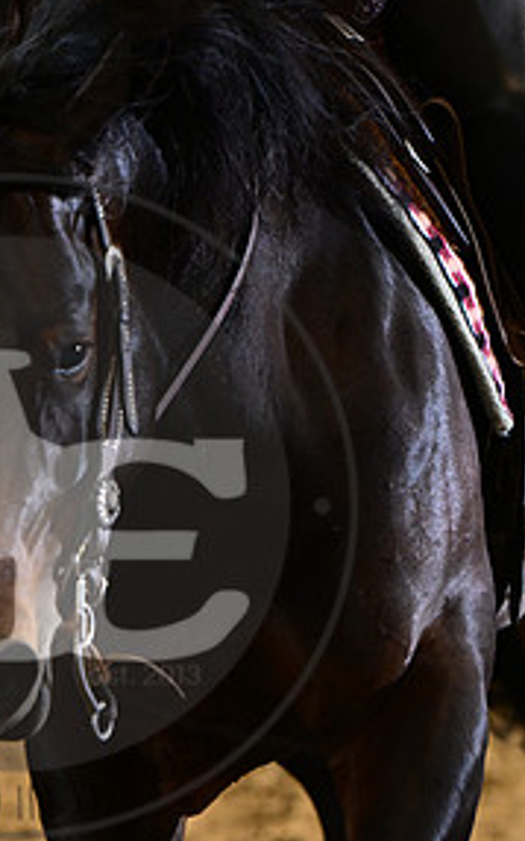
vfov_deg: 5.1
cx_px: 9
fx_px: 9446
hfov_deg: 3.2
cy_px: 505
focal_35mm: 412
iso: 2500
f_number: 4
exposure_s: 1/200
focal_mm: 200
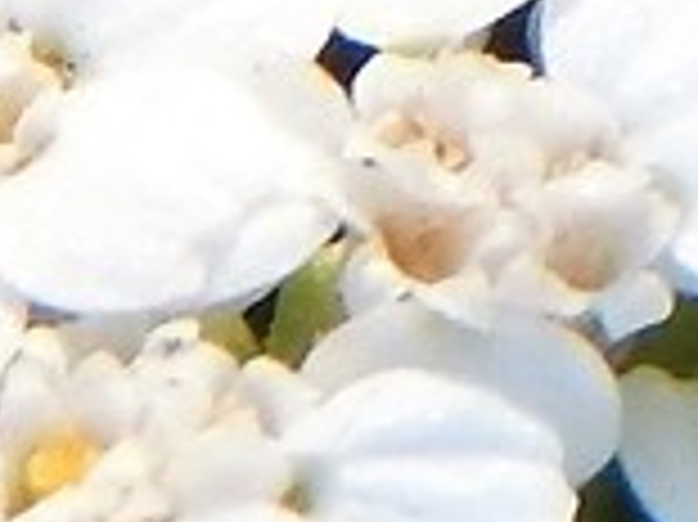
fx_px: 20189
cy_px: -670
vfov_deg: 1.5
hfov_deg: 2.0
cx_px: 1232
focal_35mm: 1002
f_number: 5.3
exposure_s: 1/250
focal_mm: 32.8
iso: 125
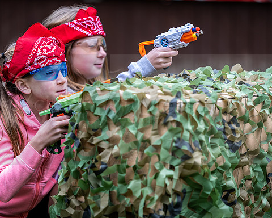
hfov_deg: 8.2
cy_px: 106
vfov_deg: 6.5
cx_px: 117
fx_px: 1908
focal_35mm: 237
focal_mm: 200
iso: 100
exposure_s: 1/125
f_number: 2.8
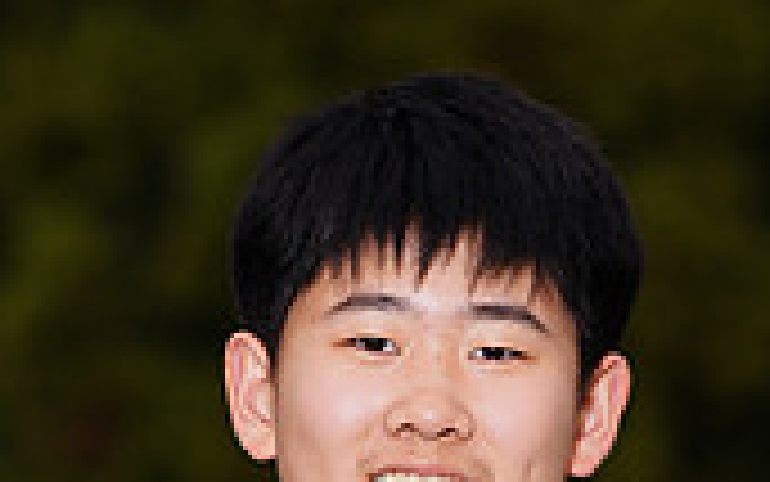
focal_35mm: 652
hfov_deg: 3.2
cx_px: 399
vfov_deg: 2.0
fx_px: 13687
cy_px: 964
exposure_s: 1/160
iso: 200
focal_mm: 189
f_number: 5.6
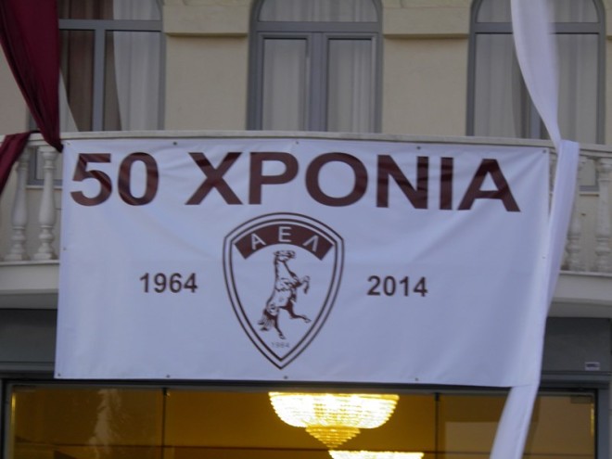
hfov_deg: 12.2
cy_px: 230
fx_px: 2864
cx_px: 306
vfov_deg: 9.2
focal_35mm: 162
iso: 100
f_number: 4.1
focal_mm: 29.2
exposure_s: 1/8
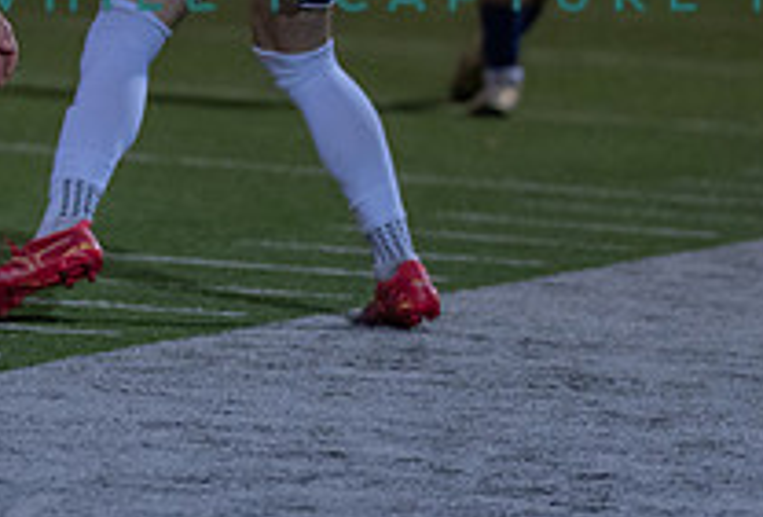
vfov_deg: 1.9
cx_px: -246
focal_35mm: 743
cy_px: -173
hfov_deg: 2.8
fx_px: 15828
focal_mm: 197
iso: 3200
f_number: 2.8
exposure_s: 1/1000
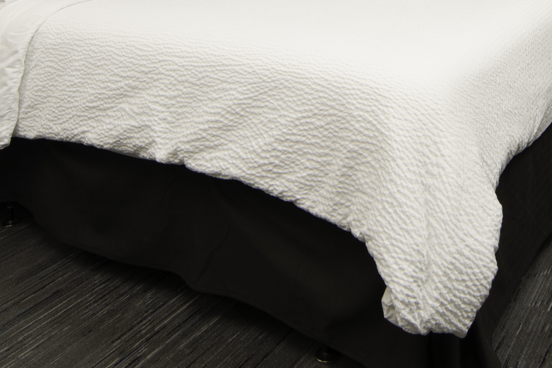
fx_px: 552
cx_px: 424
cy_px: 73
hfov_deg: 50.6
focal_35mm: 36
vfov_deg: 35.7
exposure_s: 1/4
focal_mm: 12
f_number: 14
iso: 100
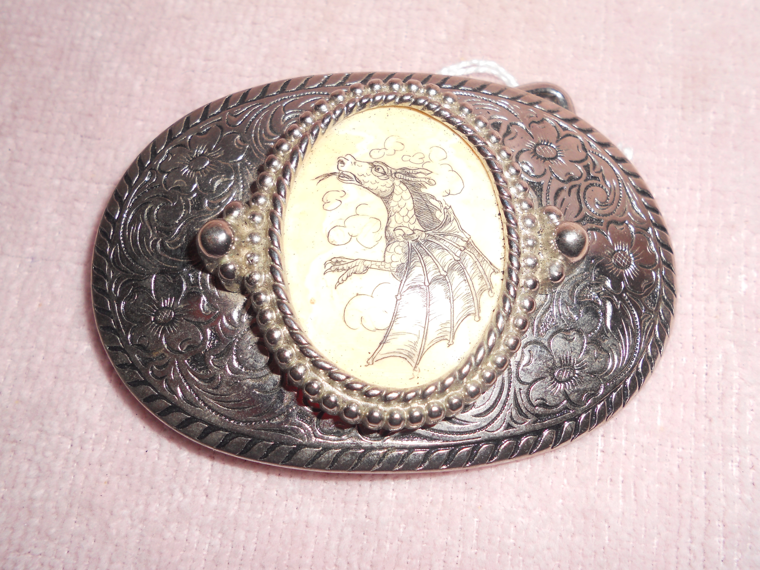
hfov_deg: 56.8
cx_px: 380
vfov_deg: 44.2
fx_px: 703
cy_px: 285
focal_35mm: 32
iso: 80
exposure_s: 1/25
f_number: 8.8
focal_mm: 5.8
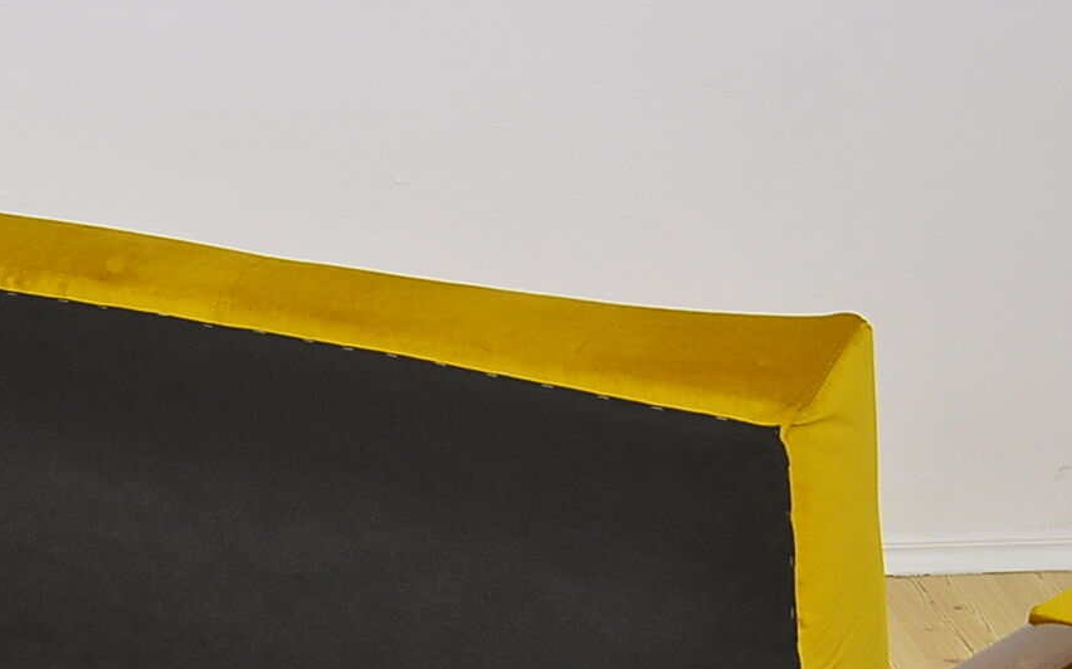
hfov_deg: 16.8
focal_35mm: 123
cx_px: 118
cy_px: 733
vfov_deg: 10.5
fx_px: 3593
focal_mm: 32
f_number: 4.2
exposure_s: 1/160
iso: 400
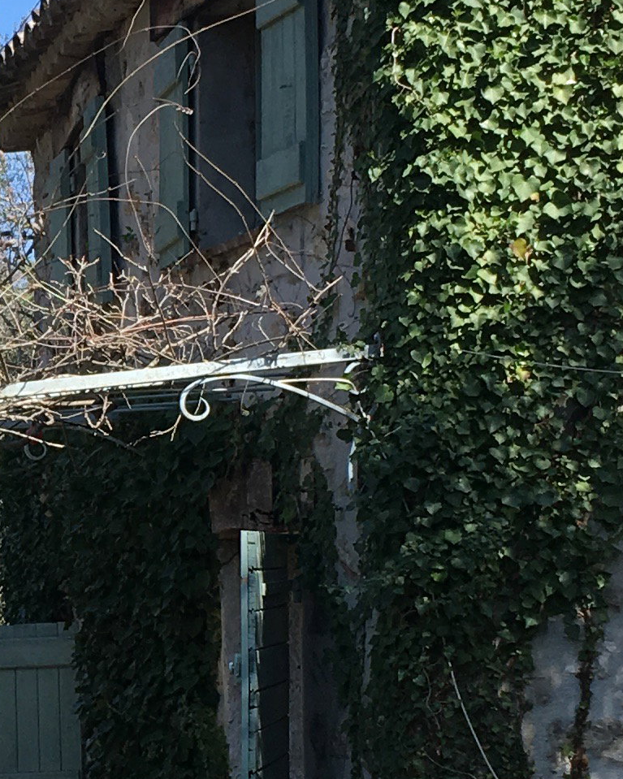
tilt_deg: +1.6
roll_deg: +0.9
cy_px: 449
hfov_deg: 12.6
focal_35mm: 119
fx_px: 2743
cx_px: -131
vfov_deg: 16.2
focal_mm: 4.15
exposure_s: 1/712
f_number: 2.2
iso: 25
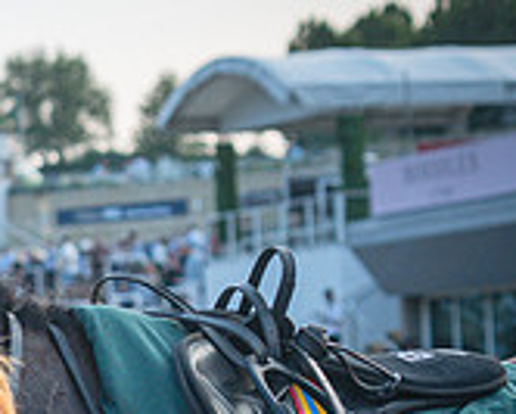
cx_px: -125
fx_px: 2964
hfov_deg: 9.8
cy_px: 509
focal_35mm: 194
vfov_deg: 7.9
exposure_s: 1/2000
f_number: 3.5
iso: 640
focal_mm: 50
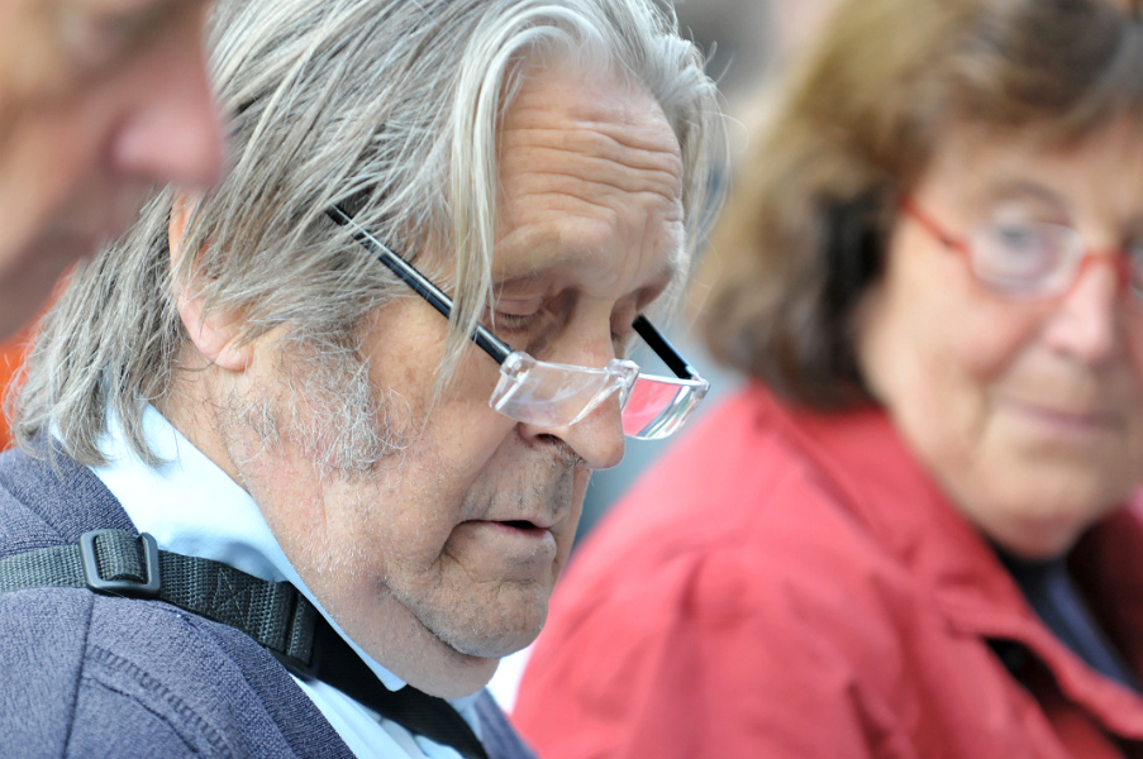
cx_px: 572
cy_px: 380
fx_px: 9515
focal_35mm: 300
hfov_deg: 6.9
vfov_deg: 4.6
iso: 500
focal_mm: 200
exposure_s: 1/125
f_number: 2.8
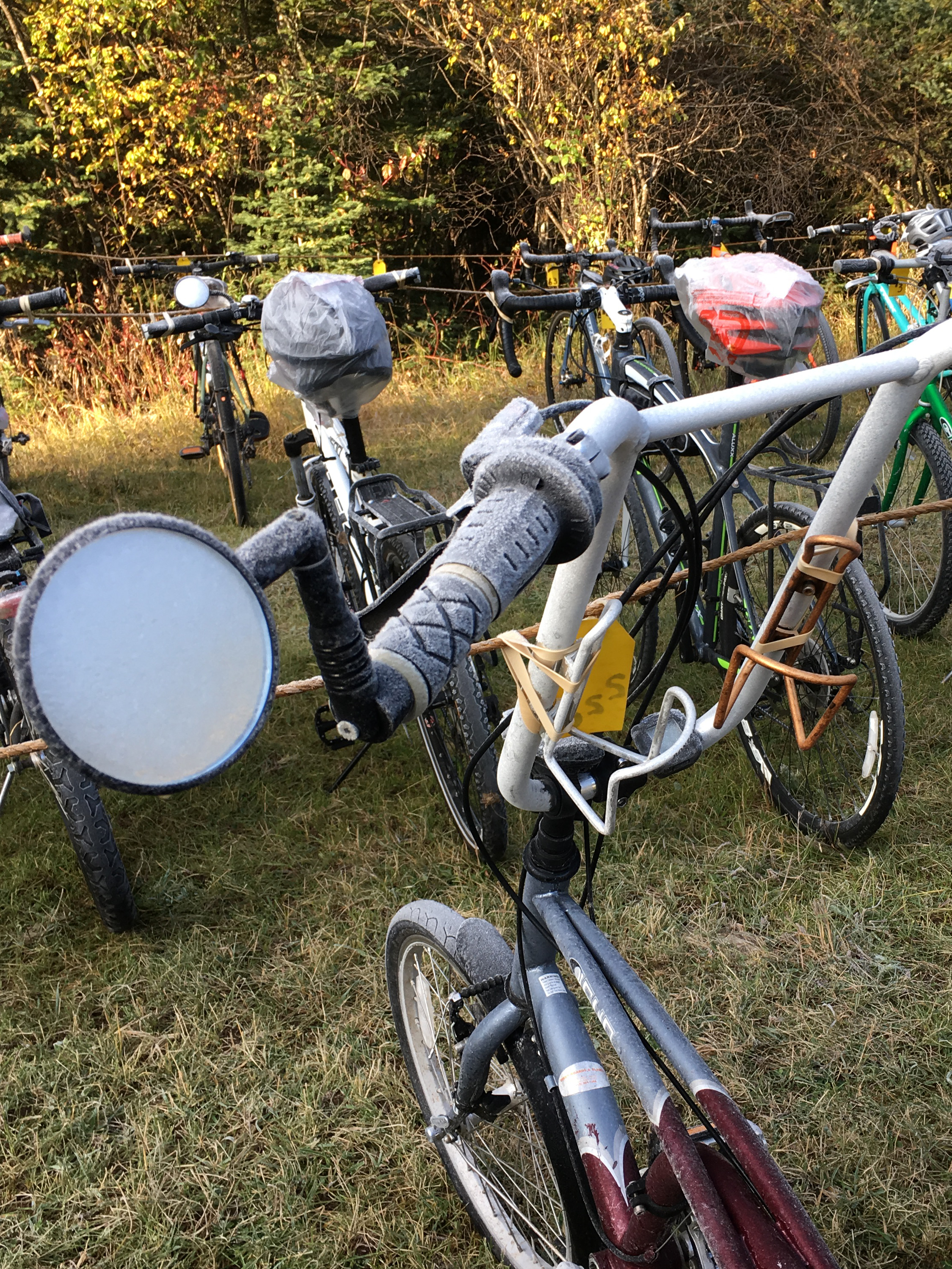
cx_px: 621
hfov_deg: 36.5
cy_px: 664
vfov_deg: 47.8
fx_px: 1430
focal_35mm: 39
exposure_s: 1/127
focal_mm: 4.15
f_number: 2.2
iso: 25
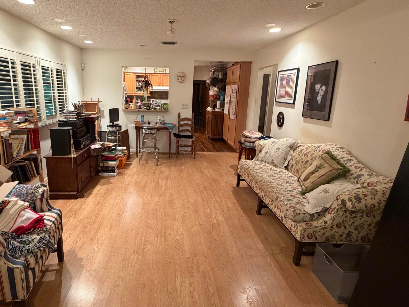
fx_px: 236
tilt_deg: -11.3
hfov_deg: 81.0
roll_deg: -1.3
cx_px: 169
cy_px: 141
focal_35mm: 20
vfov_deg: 65.9
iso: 400
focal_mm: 2.22
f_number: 2.2
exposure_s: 1/60
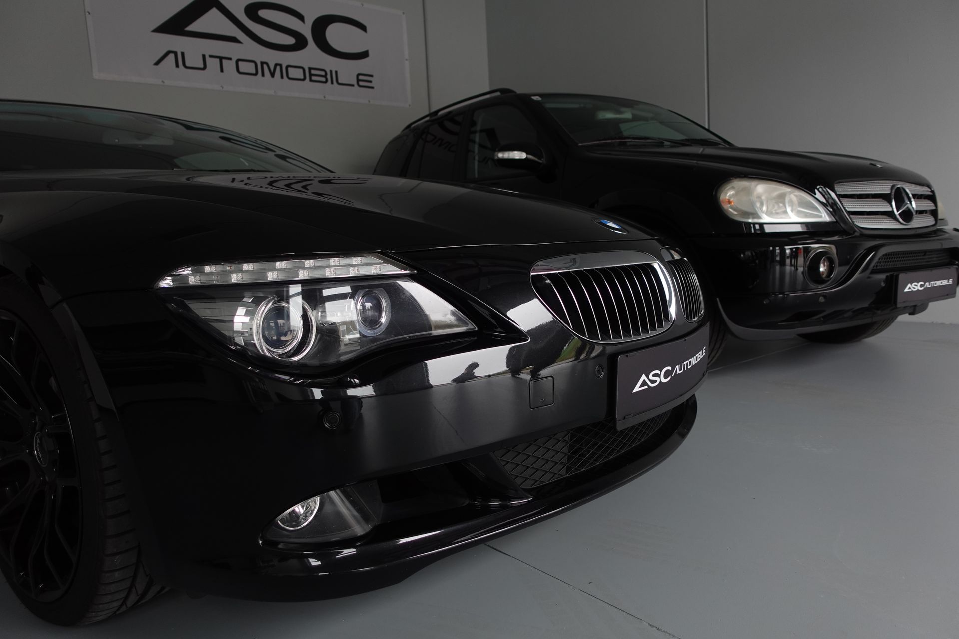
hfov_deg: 73.7
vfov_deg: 53.1
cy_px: 320
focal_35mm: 24
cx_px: 480
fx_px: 639
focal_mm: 9.4
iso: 160
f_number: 2.2
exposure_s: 1/50
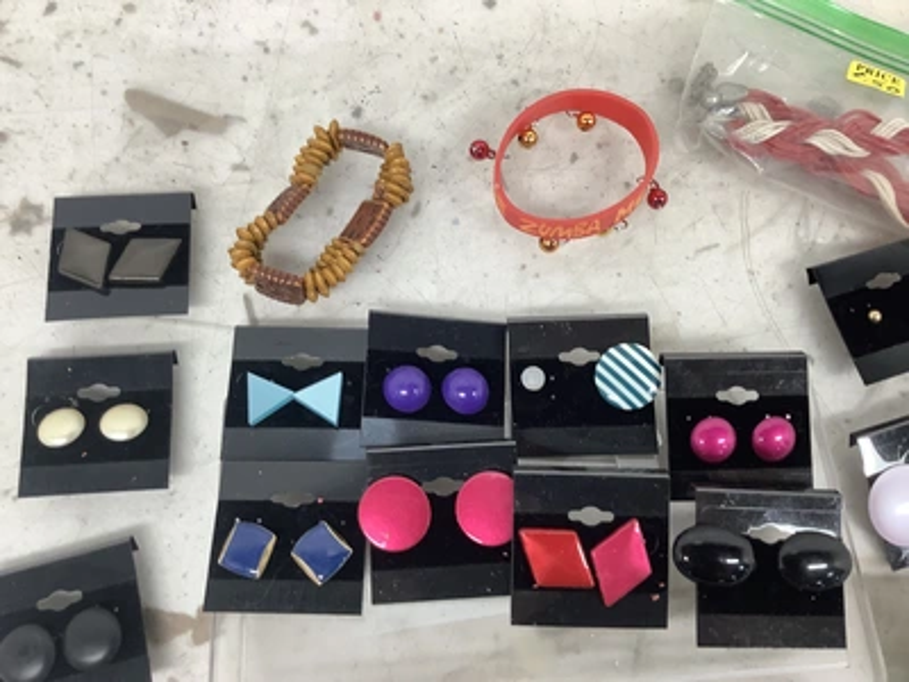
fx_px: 814
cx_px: 454
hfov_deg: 58.4
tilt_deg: -74.0
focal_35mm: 31
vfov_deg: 45.4
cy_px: 341
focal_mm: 3.3
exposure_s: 1/60
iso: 80
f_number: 2.4
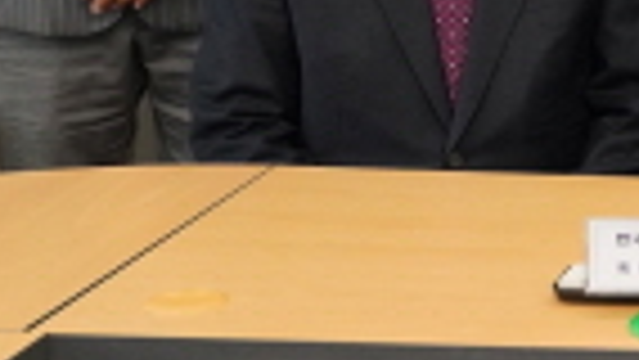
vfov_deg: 7.0
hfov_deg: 11.9
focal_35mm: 165
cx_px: 1179
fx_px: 2797
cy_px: -439
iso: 1600
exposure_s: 1/80
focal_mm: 32
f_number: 5.6
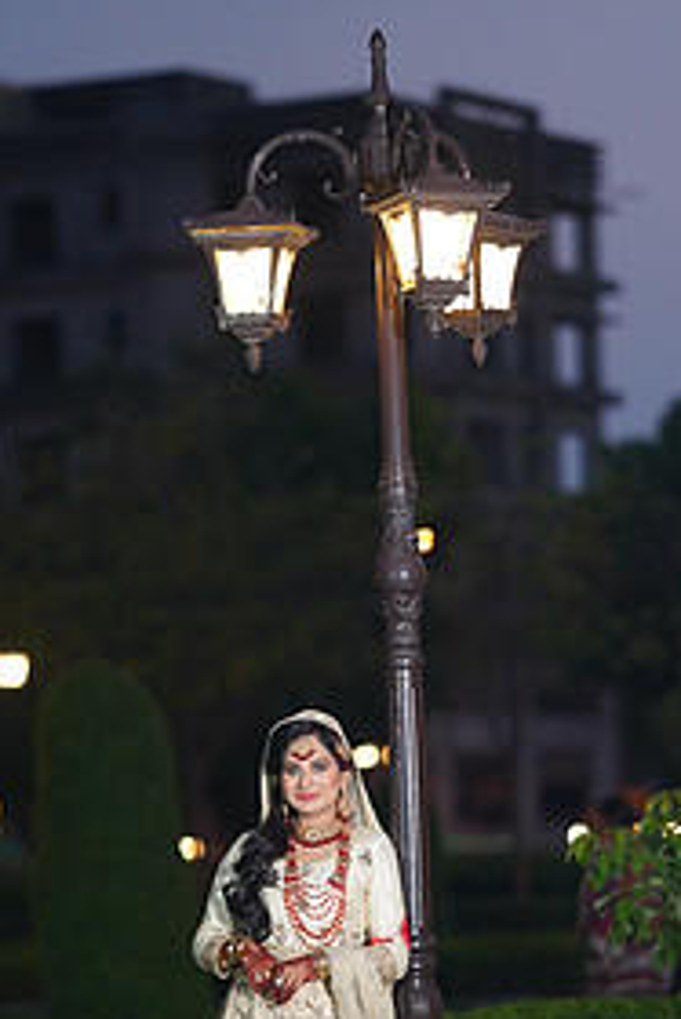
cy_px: 637
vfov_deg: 11.7
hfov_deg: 7.8
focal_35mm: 176
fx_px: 4987
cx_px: 319
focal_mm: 85
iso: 800
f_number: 1.4
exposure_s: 1/200
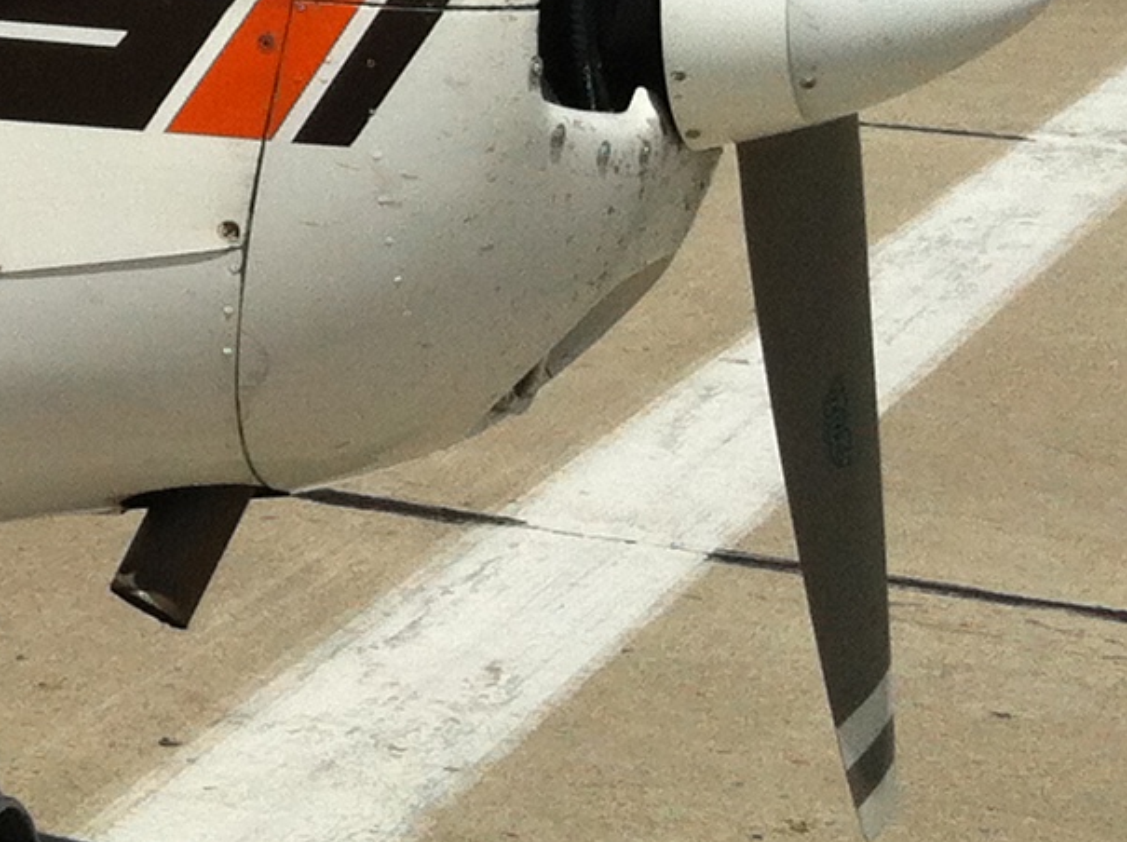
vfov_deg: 9.7
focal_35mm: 150
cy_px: -248
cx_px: -937
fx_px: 4877
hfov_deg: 12.1
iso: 80
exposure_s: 1/3352
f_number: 2.8
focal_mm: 3.85
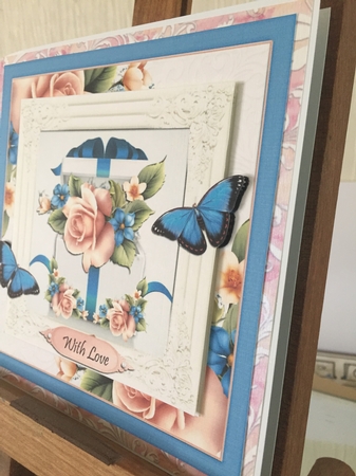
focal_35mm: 29
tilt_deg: -14.6
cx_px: 178
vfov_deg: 61.7
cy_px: 238
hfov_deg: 48.2
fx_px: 398
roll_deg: +1.7
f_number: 2.2
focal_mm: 4.15
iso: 160
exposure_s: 1/33
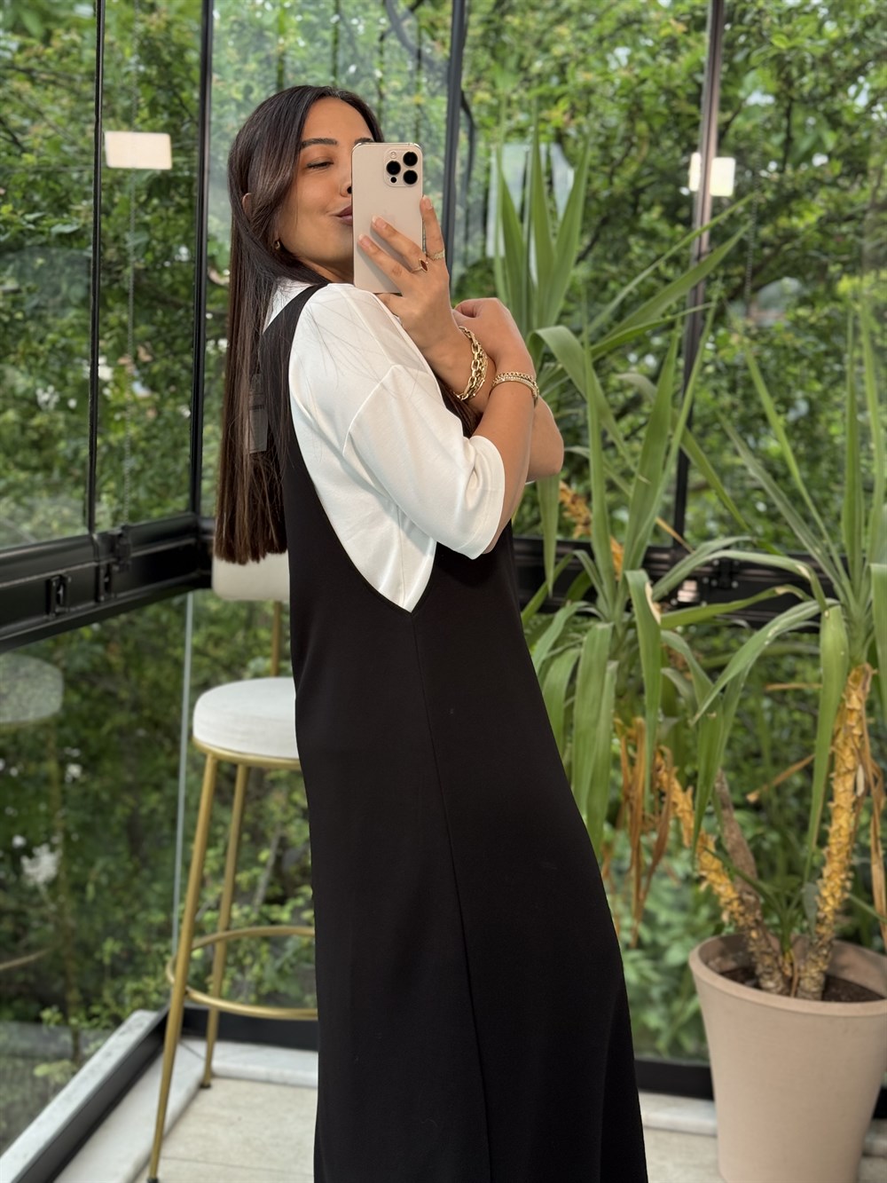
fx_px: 1640
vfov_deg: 39.7
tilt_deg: -21.6
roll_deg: -5.3
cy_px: 592
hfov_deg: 30.3
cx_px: 444
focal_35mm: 48
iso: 100
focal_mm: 6.76
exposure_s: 1/111
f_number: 1.78
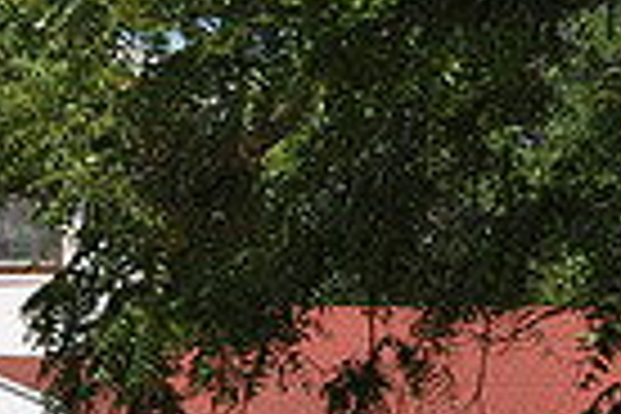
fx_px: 3036
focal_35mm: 176
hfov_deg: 11.4
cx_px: -166
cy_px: 407
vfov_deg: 7.8
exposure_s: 1/125
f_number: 11
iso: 200
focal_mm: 28
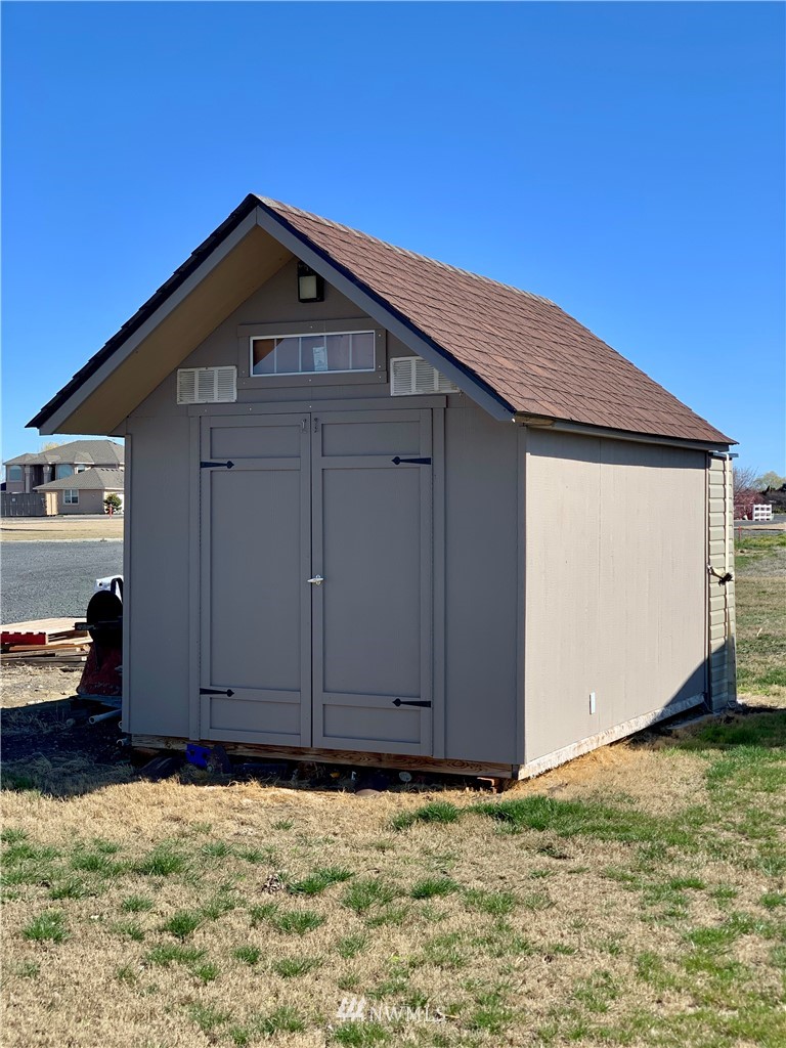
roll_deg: -0.1
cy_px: 524
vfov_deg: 36.8
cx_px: 393
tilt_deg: +0.3
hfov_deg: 28.0
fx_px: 1574
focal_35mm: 52
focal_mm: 6
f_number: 2.4
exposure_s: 1/813
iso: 16
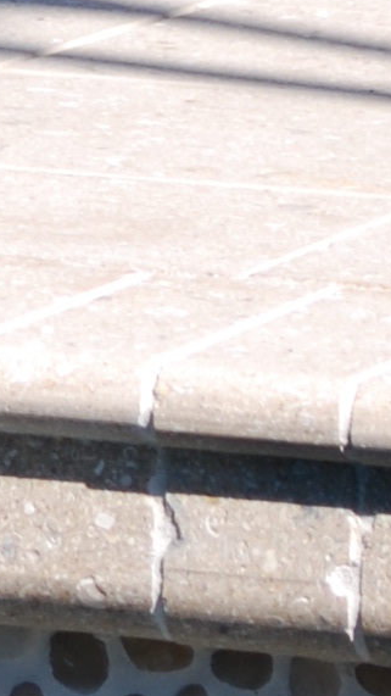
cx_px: -638
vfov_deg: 3.7
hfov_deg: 2.1
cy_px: -389
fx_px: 10816
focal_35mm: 587
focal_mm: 55
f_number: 5.6
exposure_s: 1/125
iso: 100
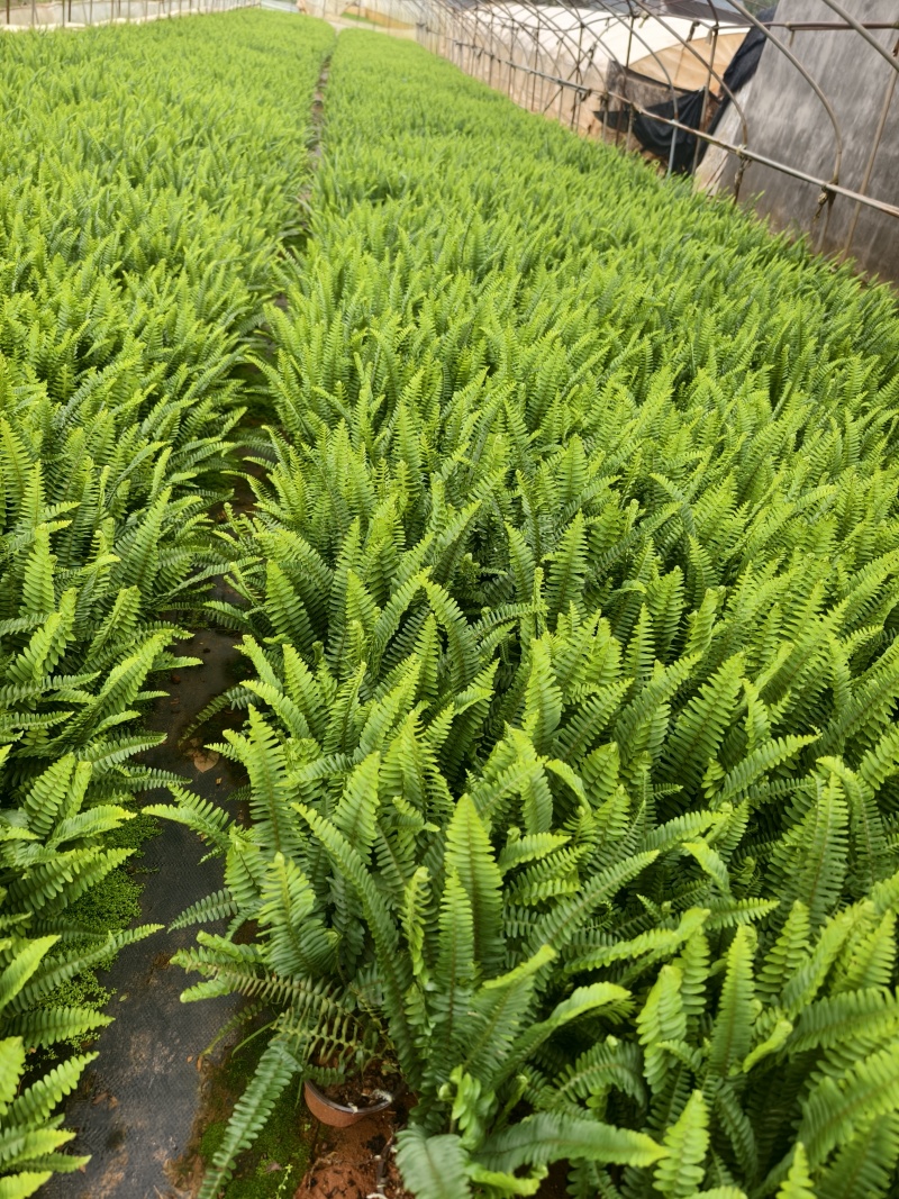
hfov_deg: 58.9
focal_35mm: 23
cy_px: 600
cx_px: 450
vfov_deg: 73.9
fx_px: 797
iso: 53
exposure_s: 1/100
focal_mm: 8.67
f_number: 1.75
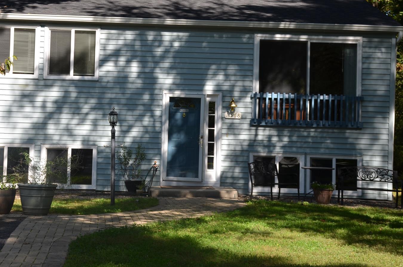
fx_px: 891
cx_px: 162
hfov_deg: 25.4
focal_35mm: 80
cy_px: 77
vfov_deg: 17.0
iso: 100
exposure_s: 1/250
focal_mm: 35
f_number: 6.3
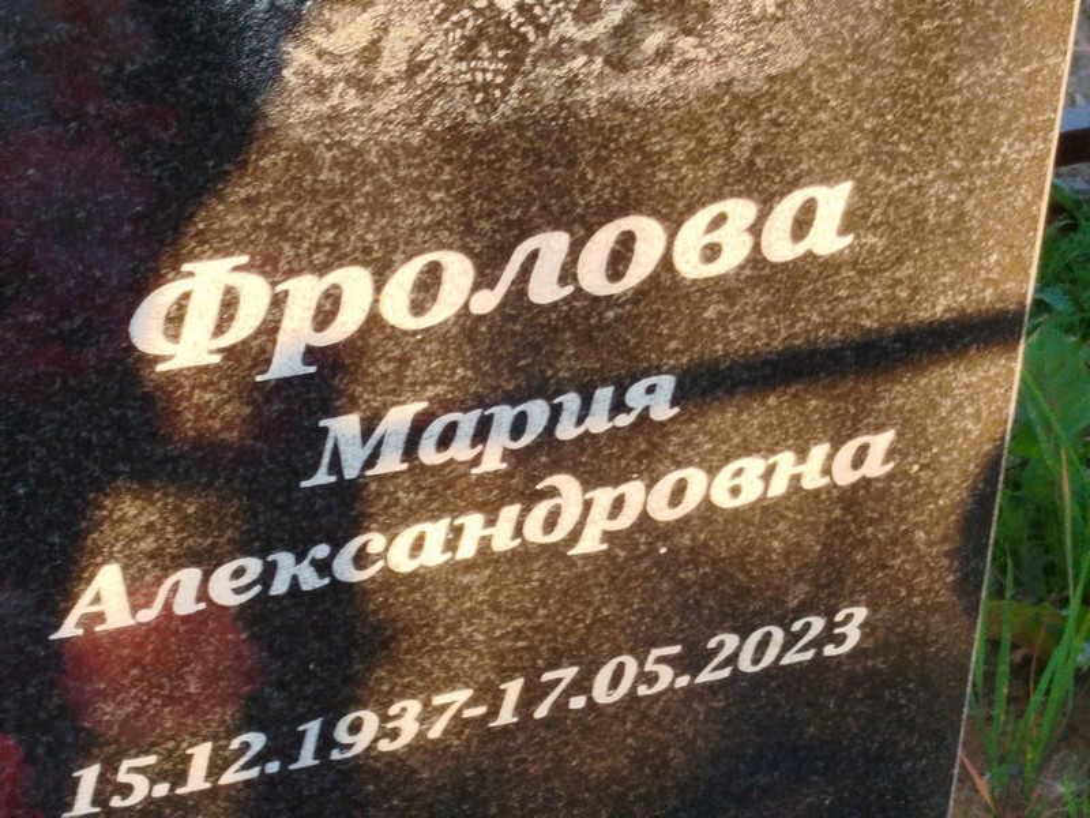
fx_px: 1354
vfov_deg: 33.6
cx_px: 545
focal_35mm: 43
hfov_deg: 43.9
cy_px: 409
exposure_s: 1/100
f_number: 1.7
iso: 80
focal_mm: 5.31
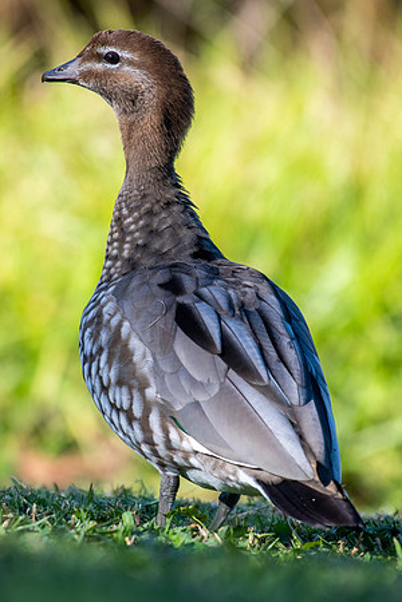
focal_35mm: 852
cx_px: 198
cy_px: 316
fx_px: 14265
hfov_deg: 1.6
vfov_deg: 2.4
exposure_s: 1/1000
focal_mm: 500
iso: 320
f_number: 5.6
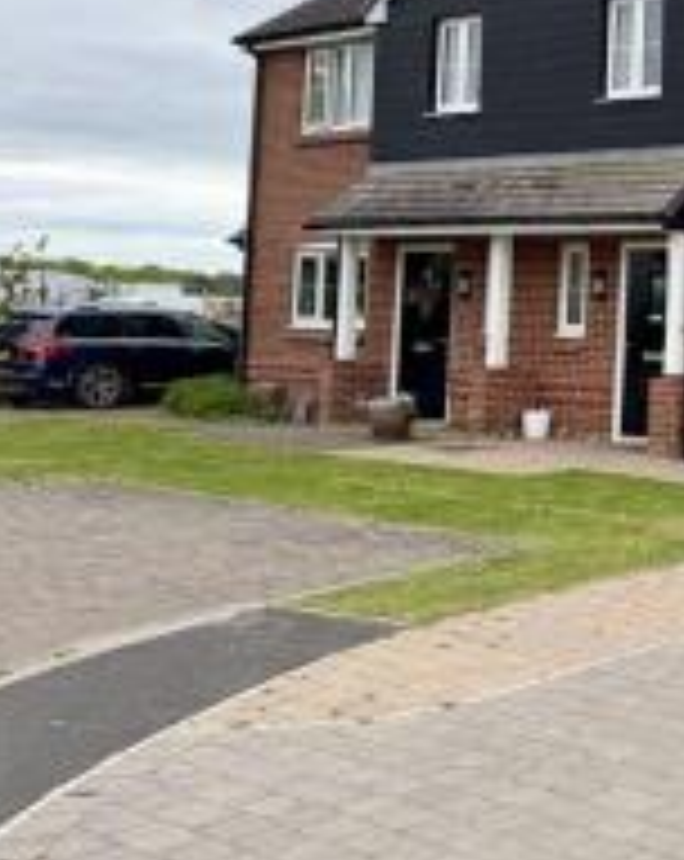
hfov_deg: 24.6
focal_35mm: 52
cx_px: 929
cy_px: 209
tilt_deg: +4.1
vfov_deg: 35.2
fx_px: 1320
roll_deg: -1.1
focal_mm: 6.76
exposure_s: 1/1464
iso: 80
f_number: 1.78
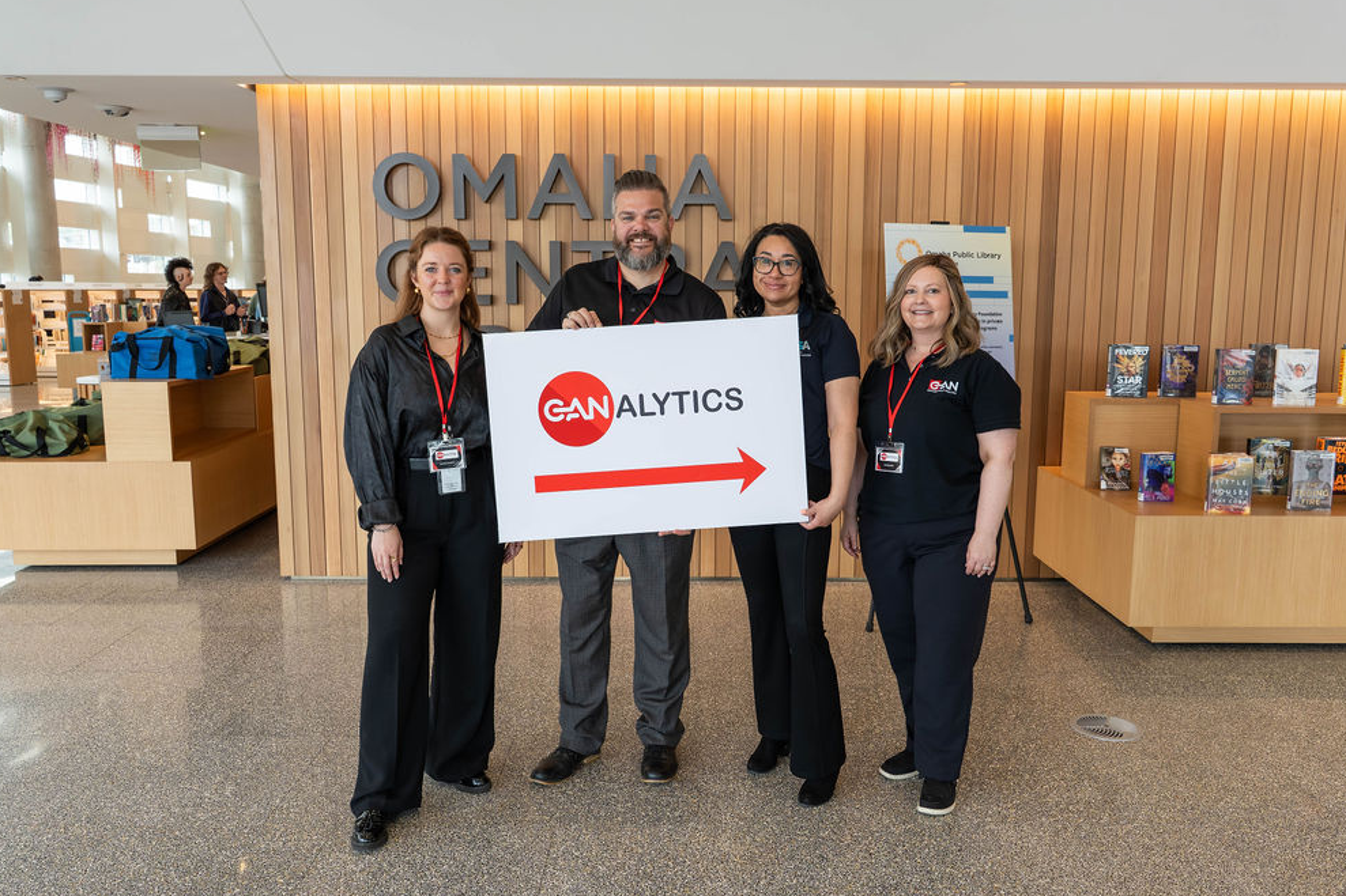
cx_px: 689
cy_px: 455
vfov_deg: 44.9
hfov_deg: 63.7
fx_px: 1084
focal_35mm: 29
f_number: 8
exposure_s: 1/80
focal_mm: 28
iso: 800
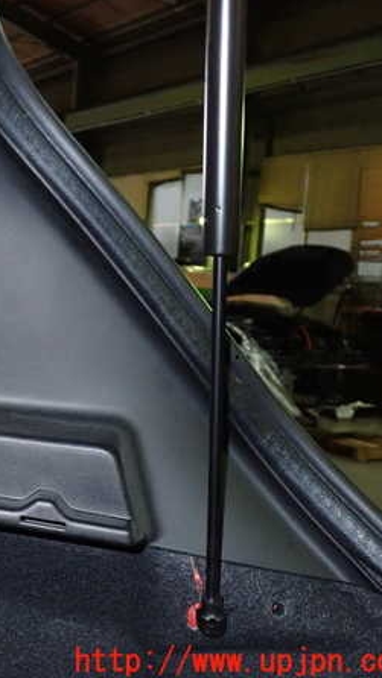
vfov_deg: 46.4
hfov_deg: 25.2
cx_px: -38
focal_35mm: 44
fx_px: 792
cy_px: 339
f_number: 6.3
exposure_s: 1/30
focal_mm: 5.4
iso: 800
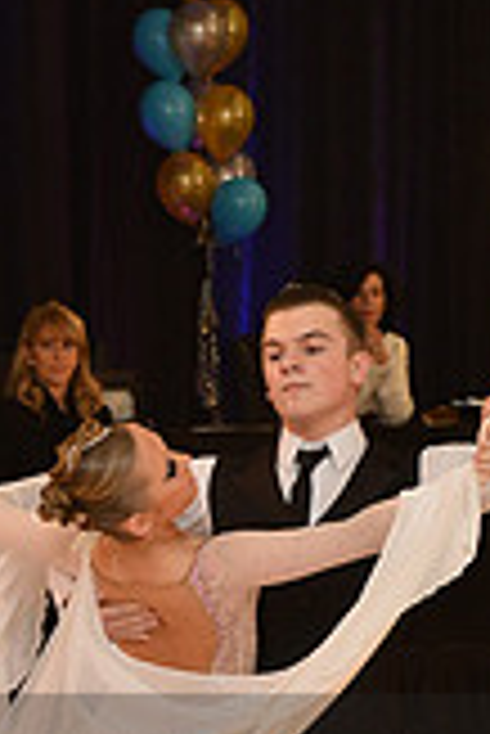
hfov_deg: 5.5
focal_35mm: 249
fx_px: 5073
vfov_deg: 8.2
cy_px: 847
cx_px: 276
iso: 1600
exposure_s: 1/320
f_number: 5
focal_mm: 70
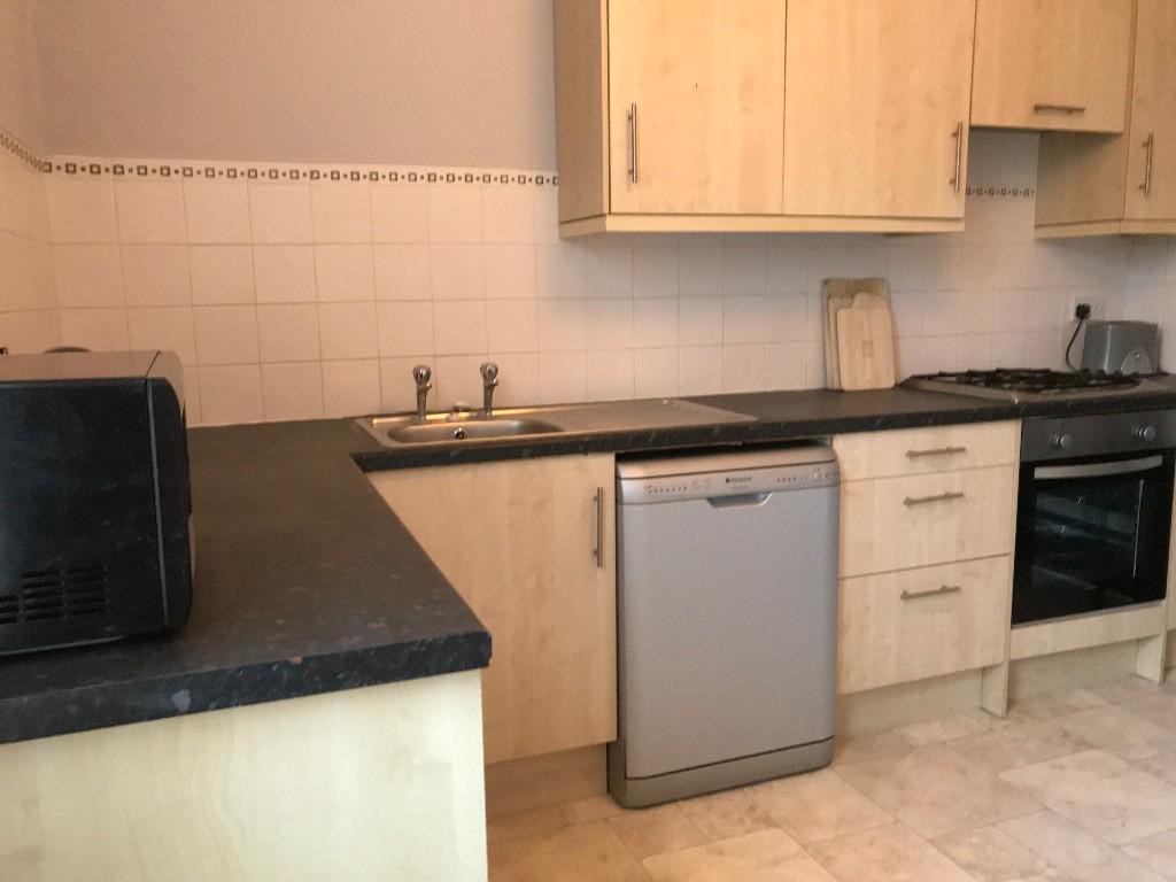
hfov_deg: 63.4
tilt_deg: -9.0
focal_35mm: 28
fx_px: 951
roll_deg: +0.5
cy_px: 441
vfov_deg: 49.7
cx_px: 588
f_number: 1.8
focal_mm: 3.99
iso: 200
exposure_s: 1/17
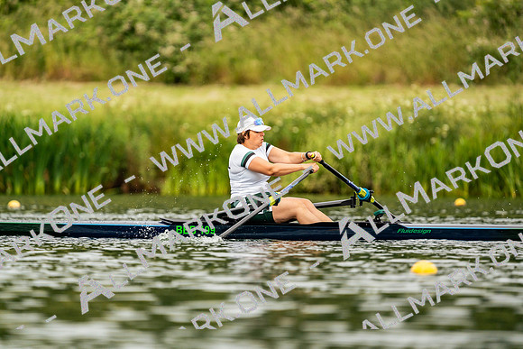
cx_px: 262
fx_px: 8718
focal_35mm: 600
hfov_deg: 3.4
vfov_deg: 2.3
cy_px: 174
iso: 500
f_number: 6.3
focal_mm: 600
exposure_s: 1/2000
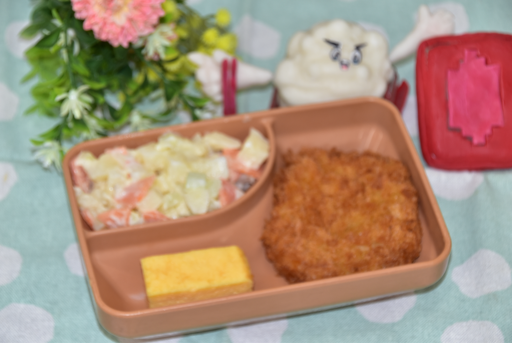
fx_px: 2348
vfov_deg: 8.3
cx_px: 256
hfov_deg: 12.4
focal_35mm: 165
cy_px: 172
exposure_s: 1/60
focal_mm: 110
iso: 400
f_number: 6
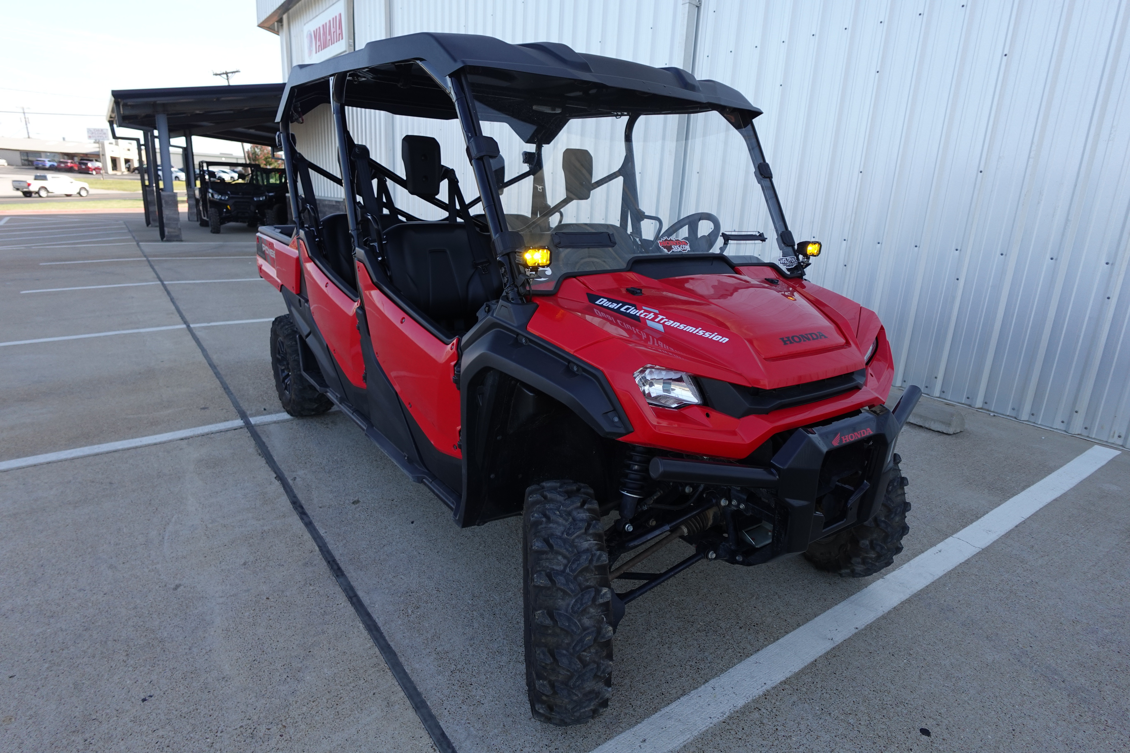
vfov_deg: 61.9
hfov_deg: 84.0
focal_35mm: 20
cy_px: 376
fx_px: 628
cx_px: 565
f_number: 2
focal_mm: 7.6
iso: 125
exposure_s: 1/800
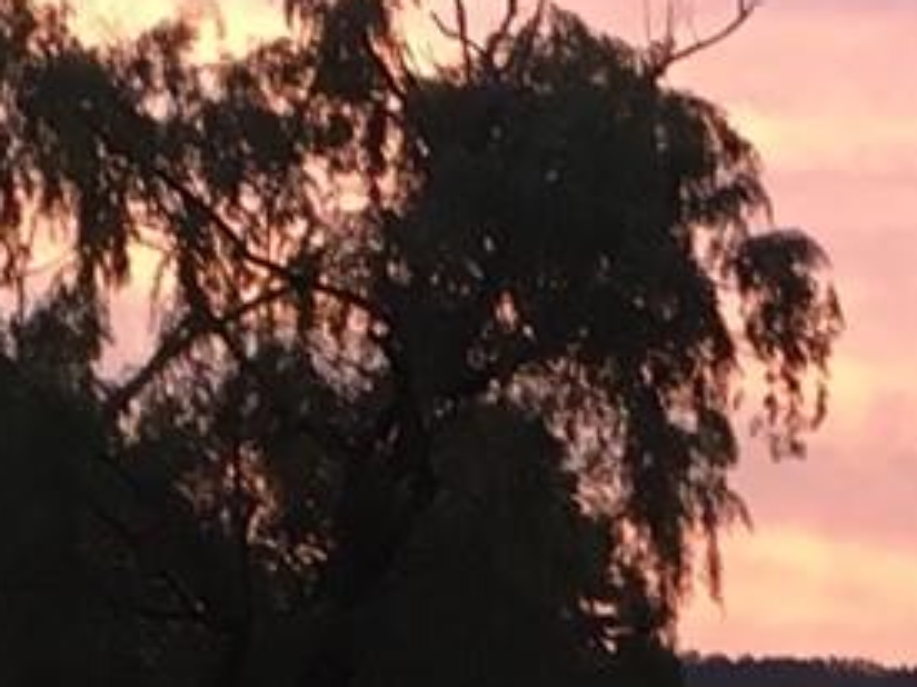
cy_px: 1397
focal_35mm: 216
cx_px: 674
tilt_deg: -3.9
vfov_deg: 6.6
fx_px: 5719
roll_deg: -0.5
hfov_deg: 9.2
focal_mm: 4.15
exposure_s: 1/30
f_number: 2.2
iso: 50
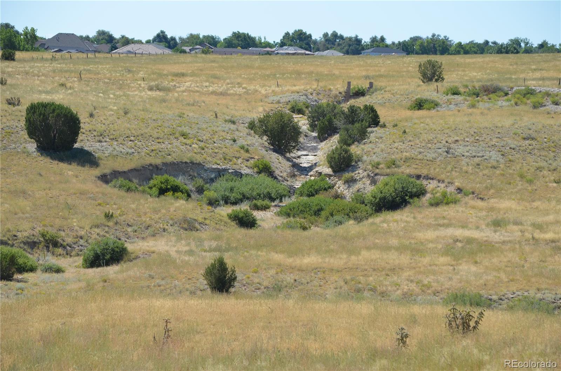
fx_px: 2799
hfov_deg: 11.4
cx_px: 280
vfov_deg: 7.6
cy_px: 186
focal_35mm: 180
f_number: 7.1
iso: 200
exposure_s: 1/800
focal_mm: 120
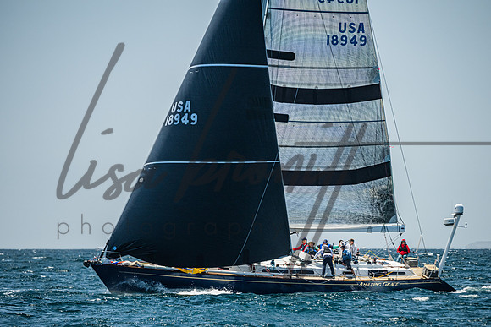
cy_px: 191
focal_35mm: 315
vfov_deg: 4.4
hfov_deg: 6.5
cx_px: 251
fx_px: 4297
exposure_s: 1/1600
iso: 320
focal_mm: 270
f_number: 5
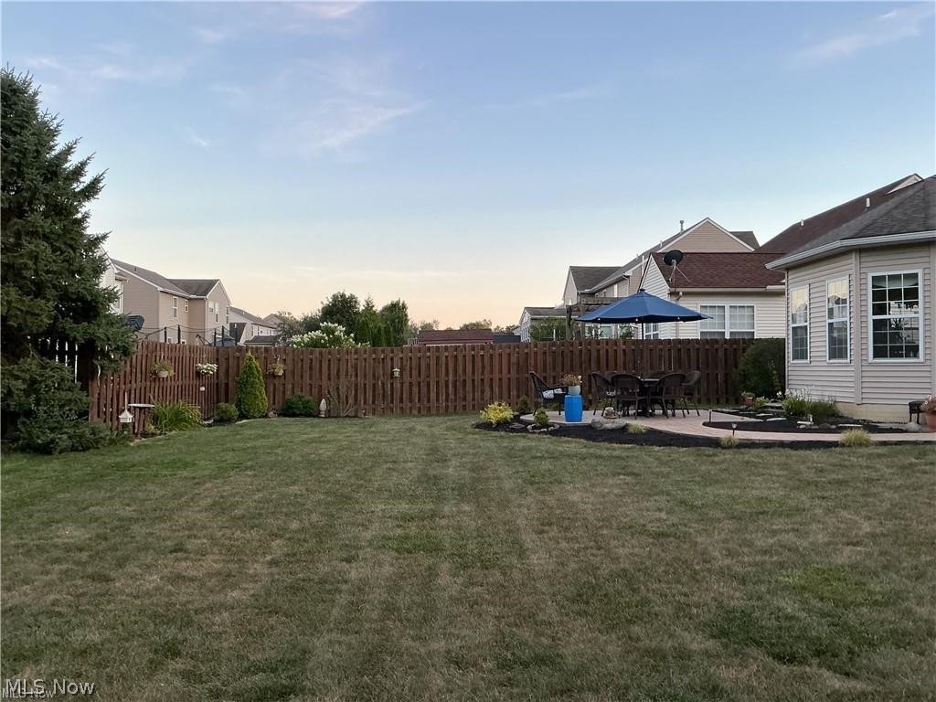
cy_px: 351
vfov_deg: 48.2
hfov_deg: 61.7
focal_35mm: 29
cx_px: 468
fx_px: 784
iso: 32
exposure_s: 1/120
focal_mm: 3
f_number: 1.8
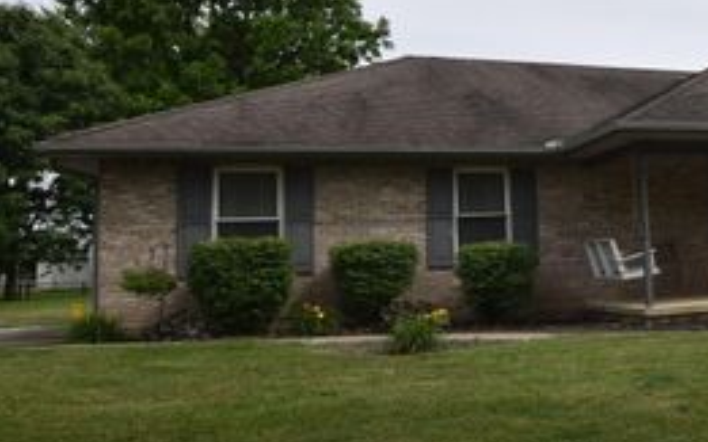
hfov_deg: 40.7
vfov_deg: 29.1
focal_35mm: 44
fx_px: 848
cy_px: 176
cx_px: 675
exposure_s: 1/320
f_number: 9
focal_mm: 15
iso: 200
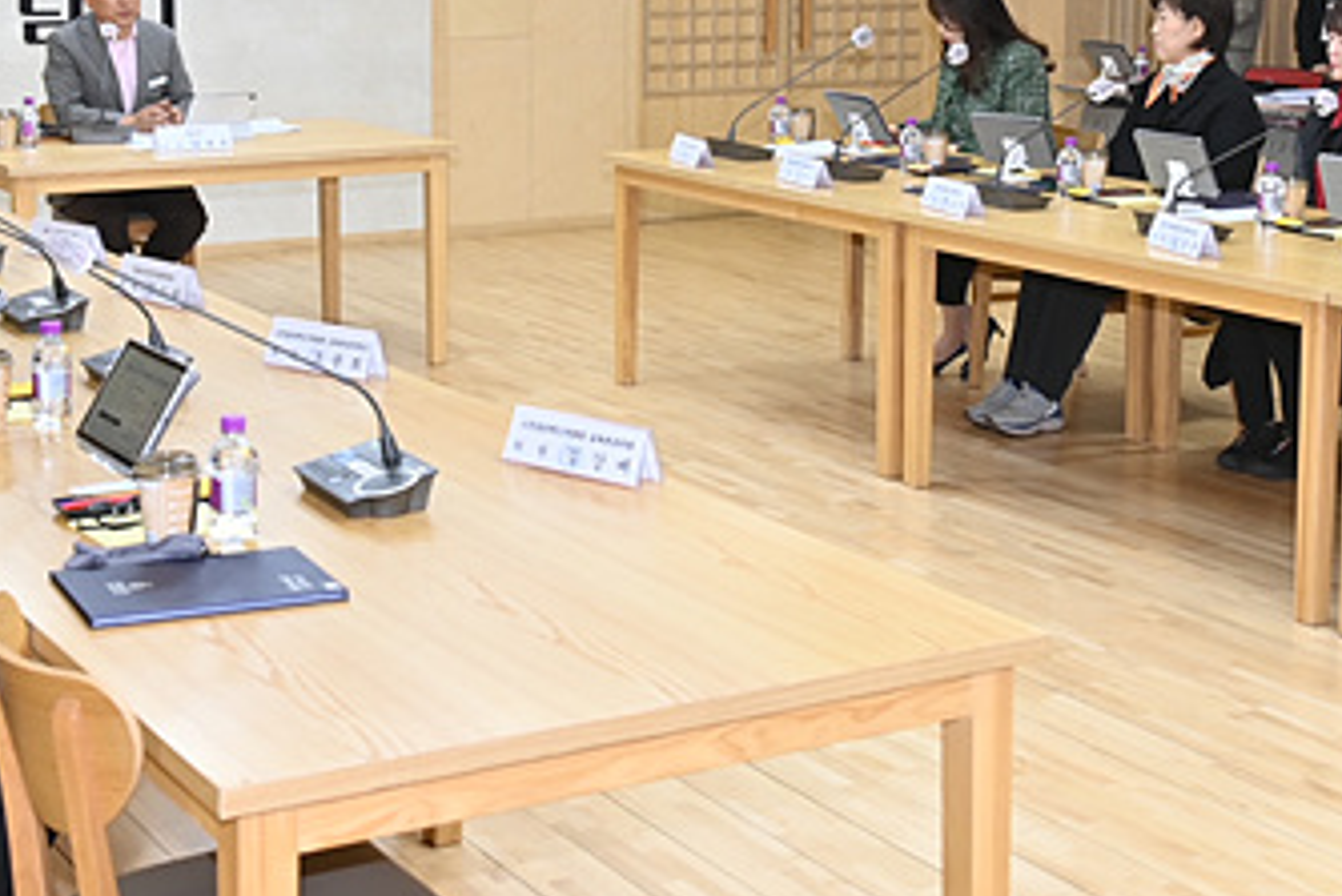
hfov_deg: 30.0
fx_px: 2499
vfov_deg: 20.1
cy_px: 163
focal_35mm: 67
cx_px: 591
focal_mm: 35
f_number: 6.3
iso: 800
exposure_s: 1/100
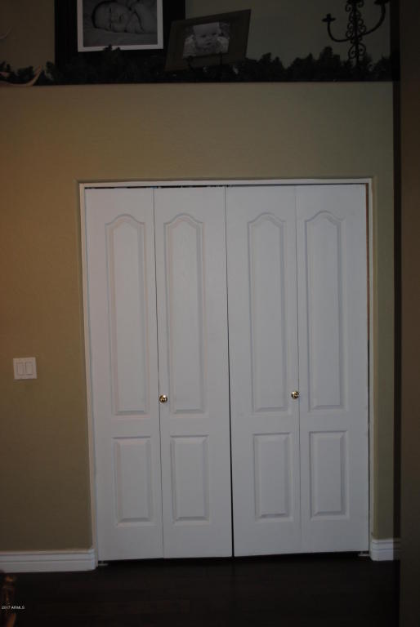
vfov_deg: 49.5
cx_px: 210
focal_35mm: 39
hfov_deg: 34.3
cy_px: 314
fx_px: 681
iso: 200
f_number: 4.2
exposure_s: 1/60
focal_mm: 26
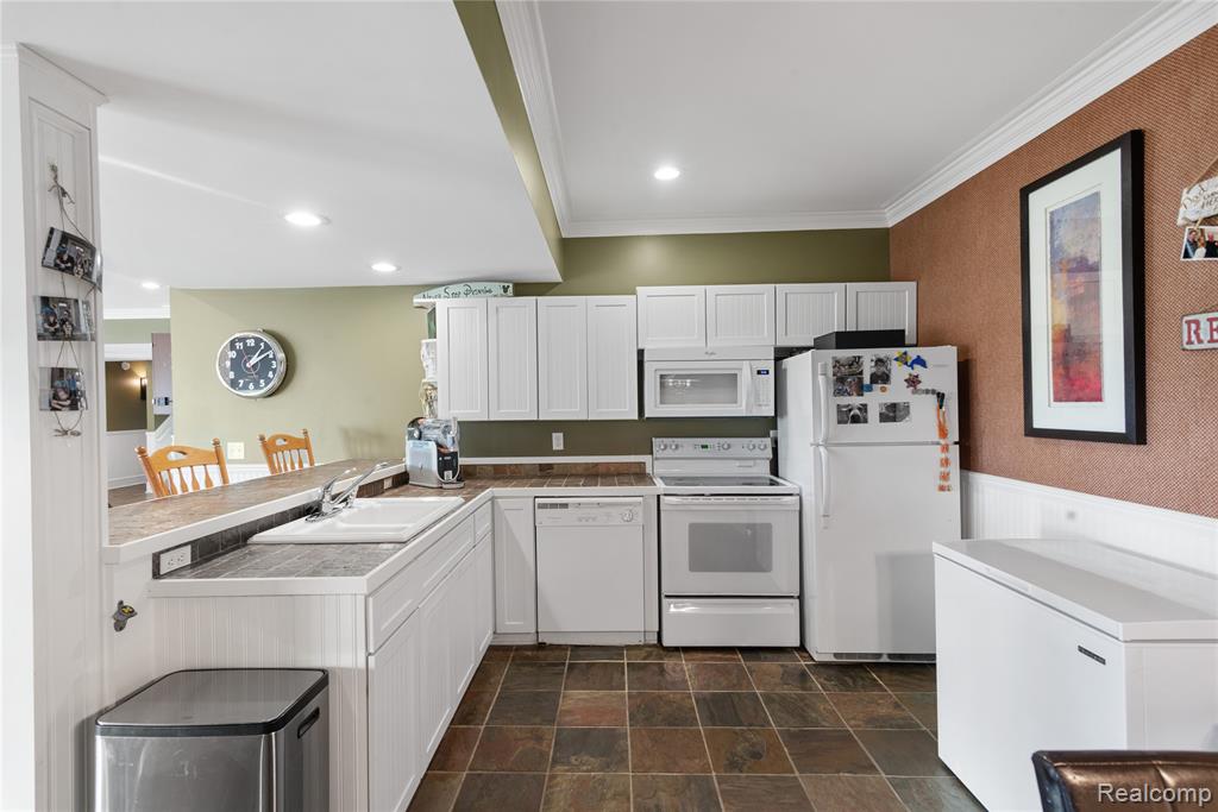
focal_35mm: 17
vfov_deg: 70.5
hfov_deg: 93.3
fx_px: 575
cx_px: 609
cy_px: 406
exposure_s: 1/4
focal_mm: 17
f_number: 9
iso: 320
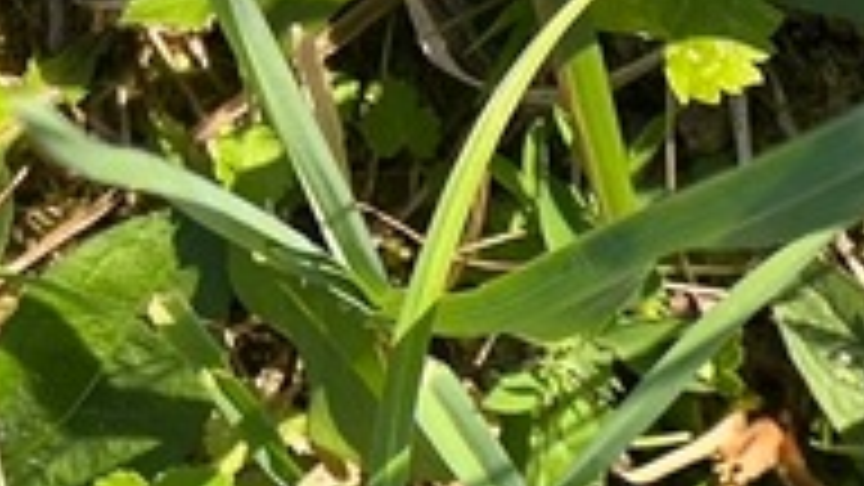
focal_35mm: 118
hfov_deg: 14.8
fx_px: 2703
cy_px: 1292
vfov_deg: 8.9
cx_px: 1750
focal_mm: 5.7
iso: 50
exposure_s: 1/1621
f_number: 1.5
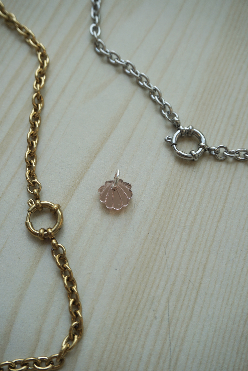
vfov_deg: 47.9
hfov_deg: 33.0
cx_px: 124
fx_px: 418
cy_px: 186
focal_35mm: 40
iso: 100
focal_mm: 27
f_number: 5.6
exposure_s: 1/80
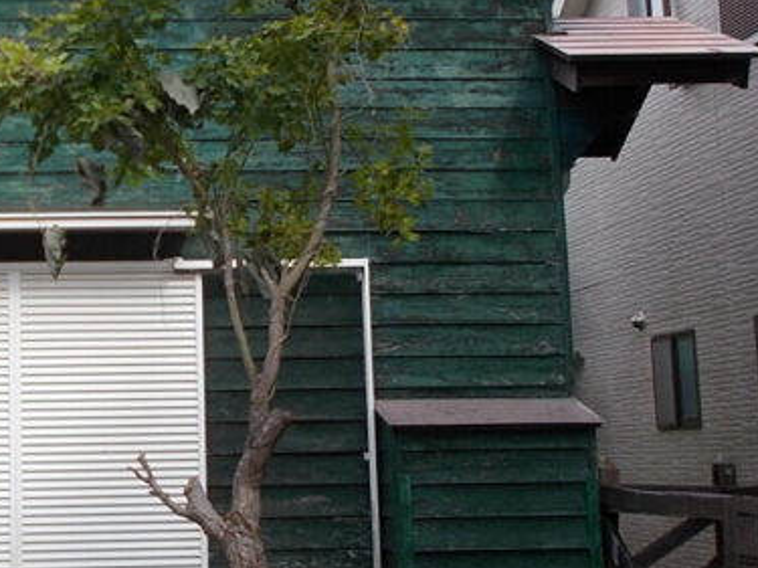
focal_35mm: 71
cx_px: 148
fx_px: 1554
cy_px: 236
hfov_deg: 26.9
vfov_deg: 20.7
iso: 80
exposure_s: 1/320
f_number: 3.2
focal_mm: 4.6
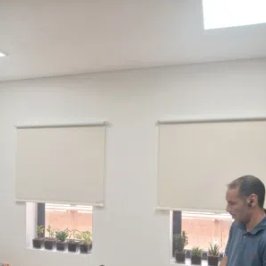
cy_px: 178
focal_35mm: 31
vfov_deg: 51.5
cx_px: 133
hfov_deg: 52.5
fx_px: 270
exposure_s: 1/50
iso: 200
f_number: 1.8
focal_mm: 3.98
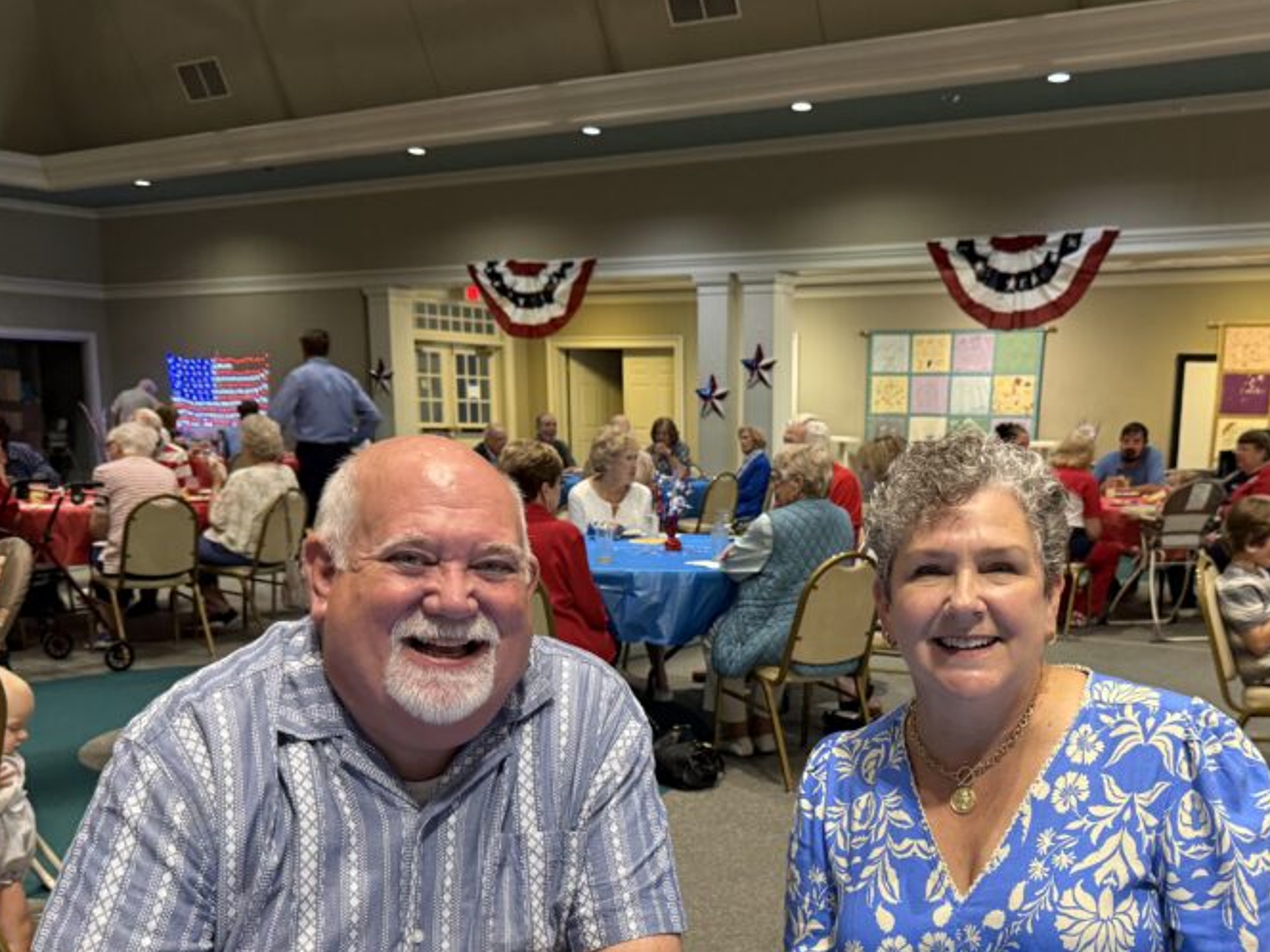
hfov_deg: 49.6
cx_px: 803
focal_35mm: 37
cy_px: 696
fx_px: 1357
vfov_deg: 37.8
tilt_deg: -11.4
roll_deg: -1.2
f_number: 1.78
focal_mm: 6.76
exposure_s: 1/60
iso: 320
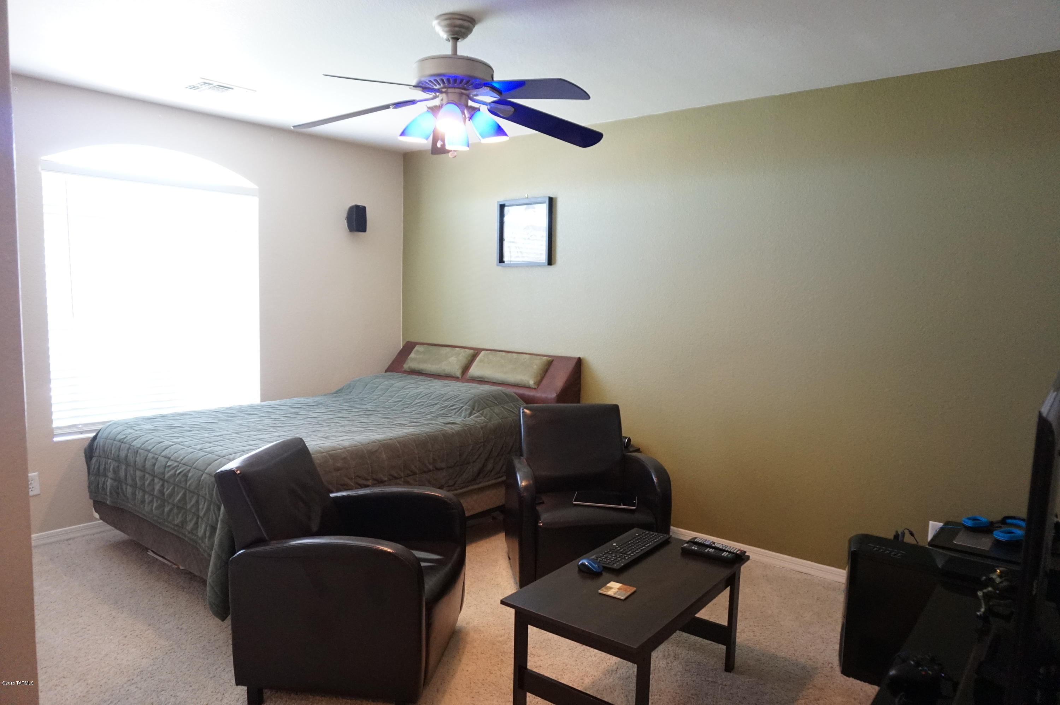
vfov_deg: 53.1
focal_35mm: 24
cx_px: 530
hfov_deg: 73.8
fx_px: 706
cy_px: 352
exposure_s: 1/50
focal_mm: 16
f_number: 3.5
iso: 2000
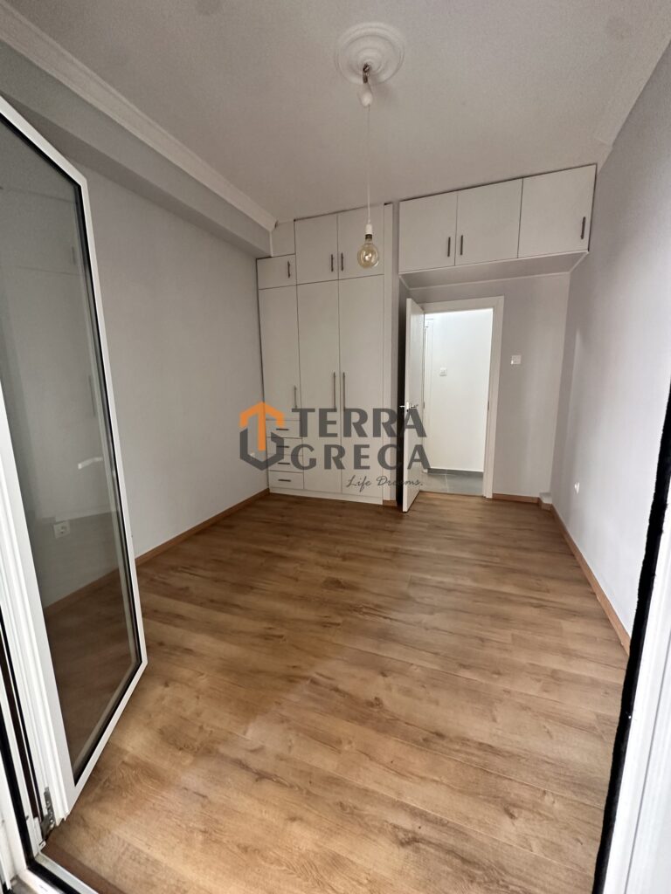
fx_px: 362
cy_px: 447
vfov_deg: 102.1
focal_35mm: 14
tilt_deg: -9.8
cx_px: 336
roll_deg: +1.1
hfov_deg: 85.7
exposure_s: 1/50
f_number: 2.2
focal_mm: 2.22
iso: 400
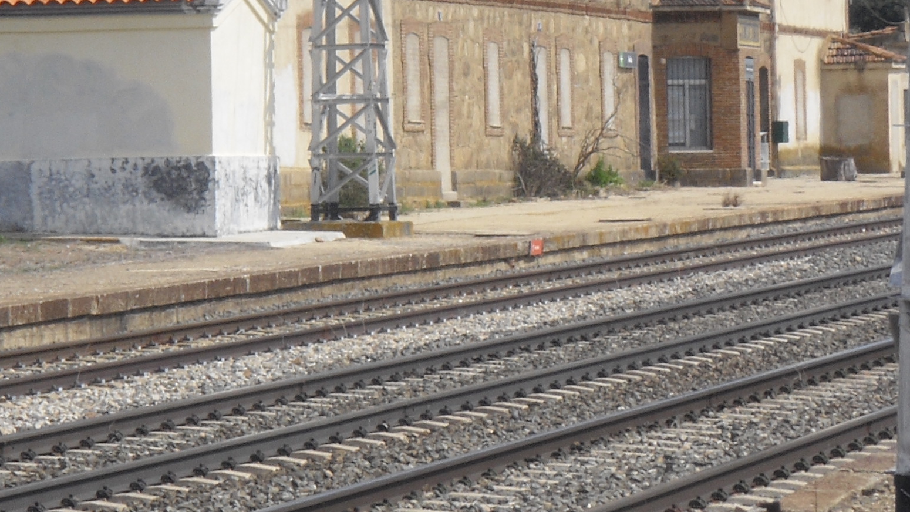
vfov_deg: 5.6
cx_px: 400
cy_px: 33
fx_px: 5260
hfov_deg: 9.9
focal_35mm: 218
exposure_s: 1/60
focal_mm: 15.81
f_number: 16.2
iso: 64
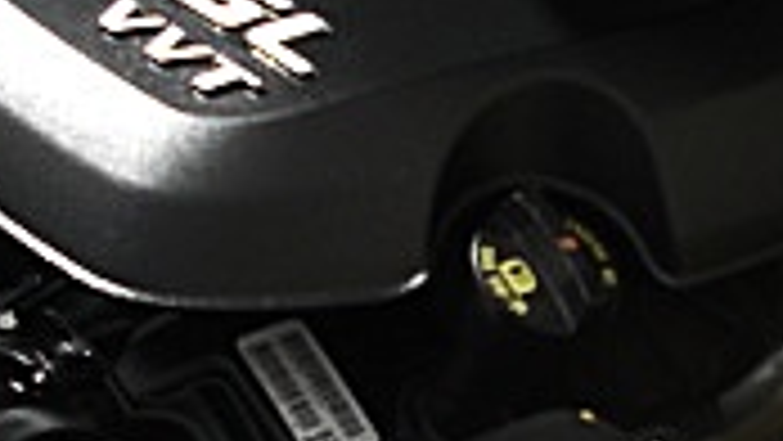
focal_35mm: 144
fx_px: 2991
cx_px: 580
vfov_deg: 8.4
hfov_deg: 14.9
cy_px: 423
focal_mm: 6.3
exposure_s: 1/640
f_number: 2.8
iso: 50
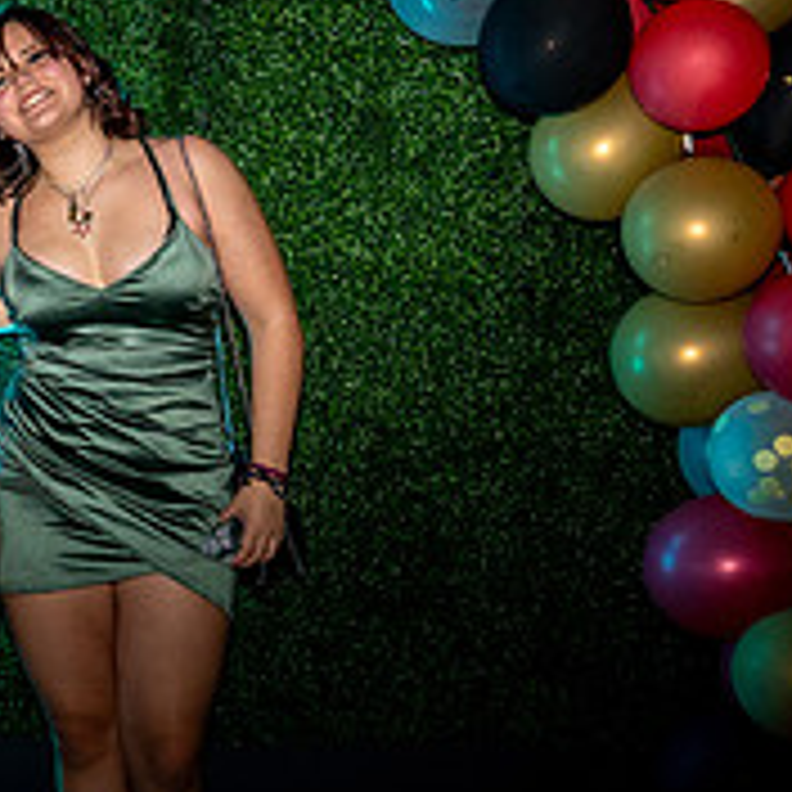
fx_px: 1967
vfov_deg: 22.7
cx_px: -255
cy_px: 259
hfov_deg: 20.6
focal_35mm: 76
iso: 1250
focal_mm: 25
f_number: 4
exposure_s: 1/80
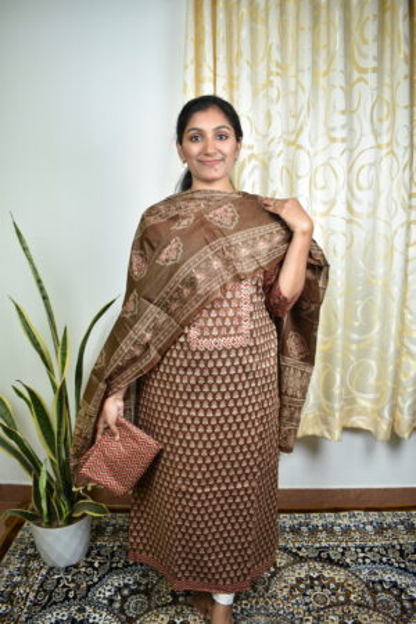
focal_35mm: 27
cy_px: 312
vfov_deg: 67.4
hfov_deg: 47.9
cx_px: 208
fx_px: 468
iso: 200
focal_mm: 18
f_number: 4.5
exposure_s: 1/40
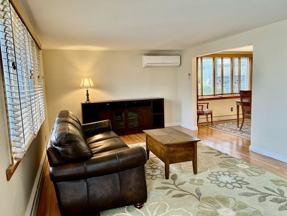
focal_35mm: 26
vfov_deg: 53.1
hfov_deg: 67.3
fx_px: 216
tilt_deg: -7.5
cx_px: 144
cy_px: 108
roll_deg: +1.8
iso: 80
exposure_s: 1/60
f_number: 1.5
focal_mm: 5.7
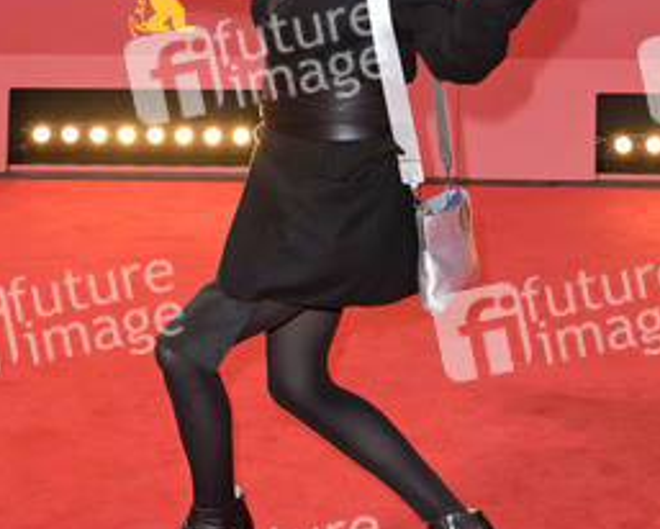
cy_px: 193
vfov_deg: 21.0
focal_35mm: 73
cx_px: 331
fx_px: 1427
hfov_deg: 26.0
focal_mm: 50
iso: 1000
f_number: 5.6
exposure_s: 1/160
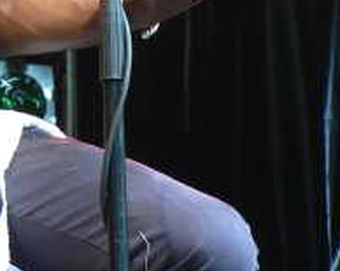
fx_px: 3068
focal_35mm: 305
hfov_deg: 6.3
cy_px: -117
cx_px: -70
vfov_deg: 5.0
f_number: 3.2
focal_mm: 17.3
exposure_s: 1/30
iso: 100
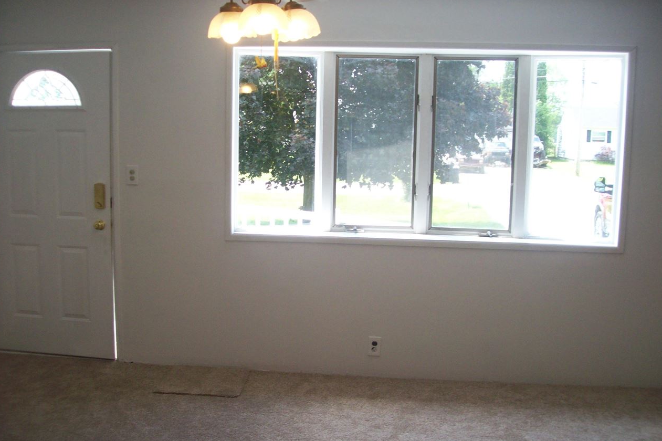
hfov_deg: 50.7
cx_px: 330
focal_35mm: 38
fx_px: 699
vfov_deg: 35.0
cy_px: 218
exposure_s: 1/128
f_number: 2.7
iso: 103
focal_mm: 6
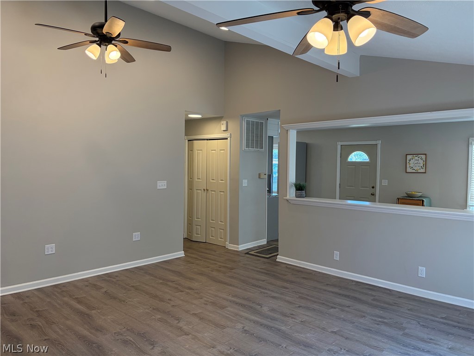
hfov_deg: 67.3
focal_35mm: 26
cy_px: 178
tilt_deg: -1.5
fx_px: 356
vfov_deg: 53.1
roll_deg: -0.8
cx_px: 237
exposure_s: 1/170
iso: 125
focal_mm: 5.96
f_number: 1.6
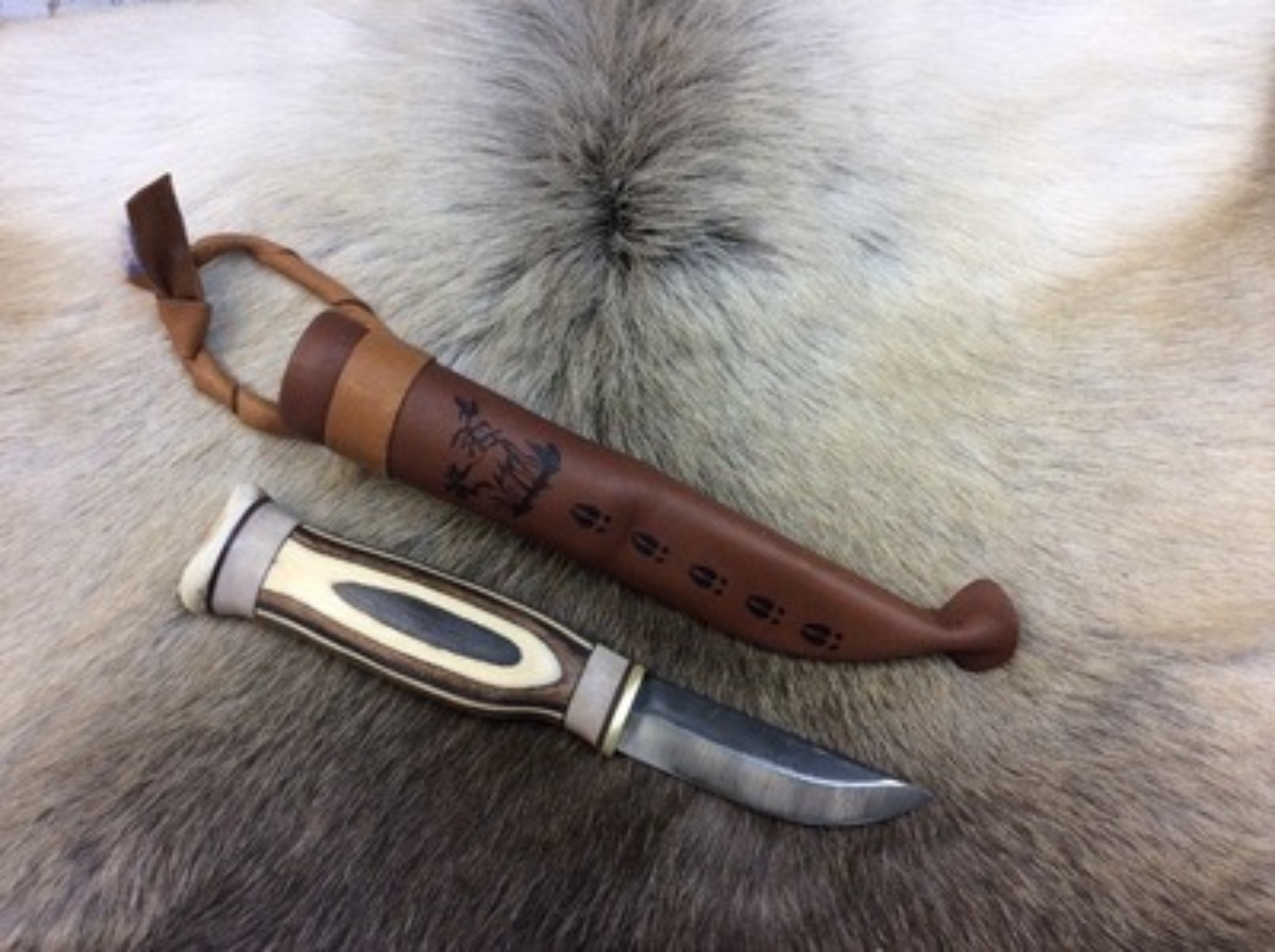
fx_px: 1214
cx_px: 638
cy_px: 476
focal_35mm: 33
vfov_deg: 42.9
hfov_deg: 55.4
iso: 40
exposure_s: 1/25
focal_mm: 3.3
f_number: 2.4
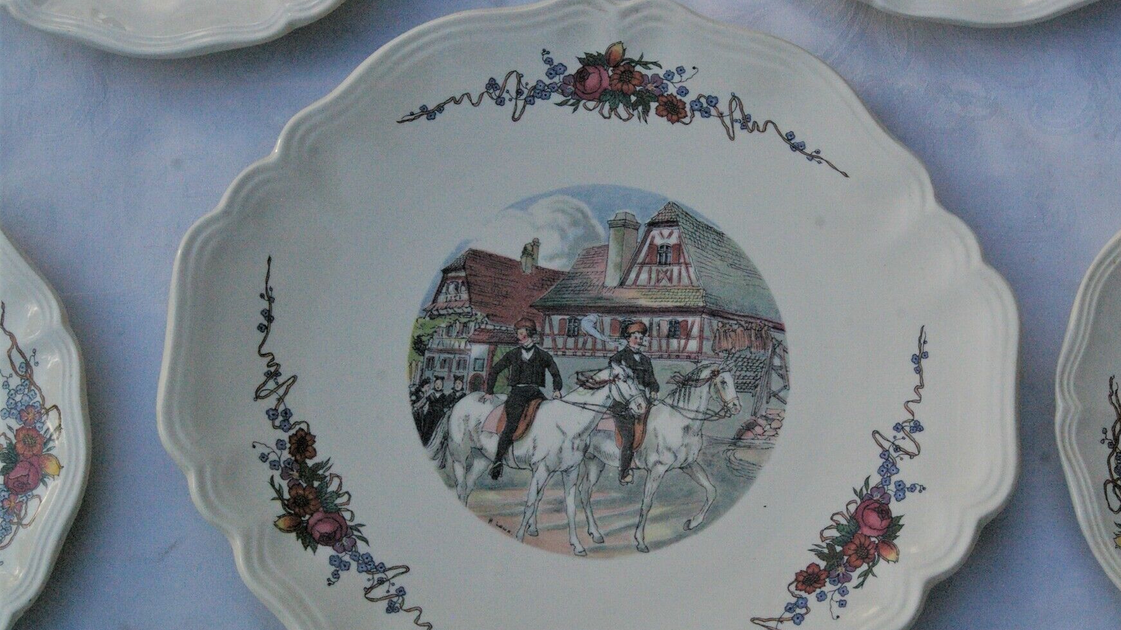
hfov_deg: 43.6
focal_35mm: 47
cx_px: 645
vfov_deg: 25.4
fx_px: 1397
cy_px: 388
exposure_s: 1/750
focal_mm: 26
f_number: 8
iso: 1600
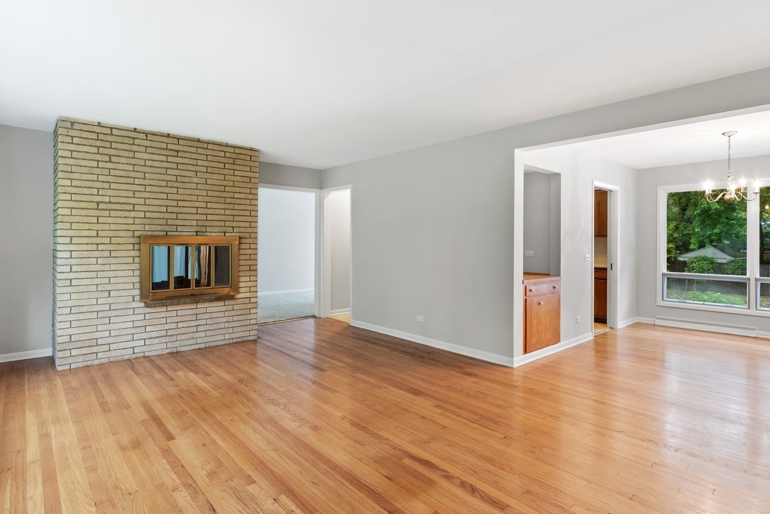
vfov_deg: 67.3
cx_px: 420
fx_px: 385
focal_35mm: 18
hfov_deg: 89.8
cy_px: 235
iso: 200
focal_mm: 10
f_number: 8
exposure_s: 1/3
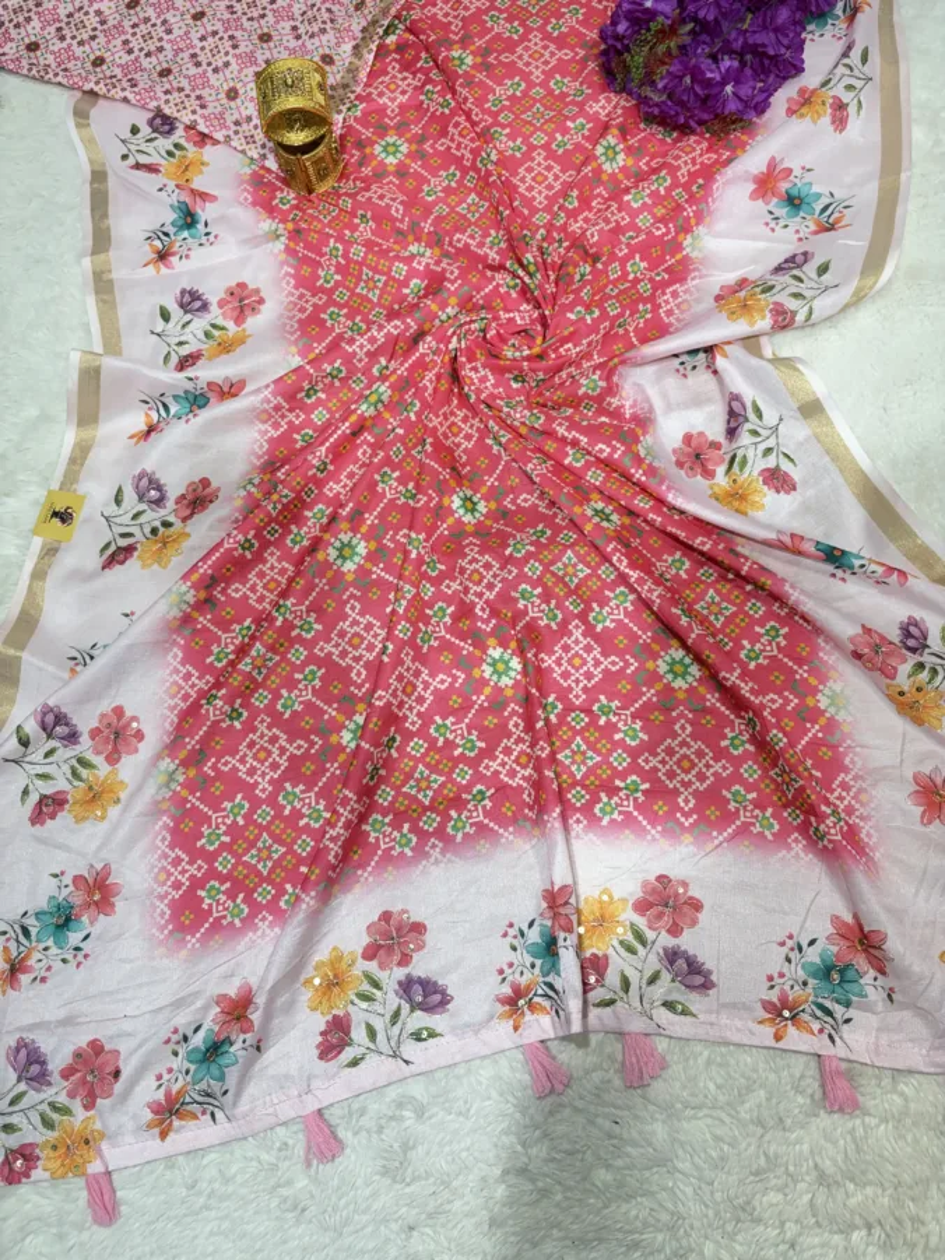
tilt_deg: -70.4
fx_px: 946
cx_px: 472
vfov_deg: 67.3
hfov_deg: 53.1
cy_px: 630
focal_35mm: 26
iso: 50
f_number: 1.6
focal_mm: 5.96
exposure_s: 1/100
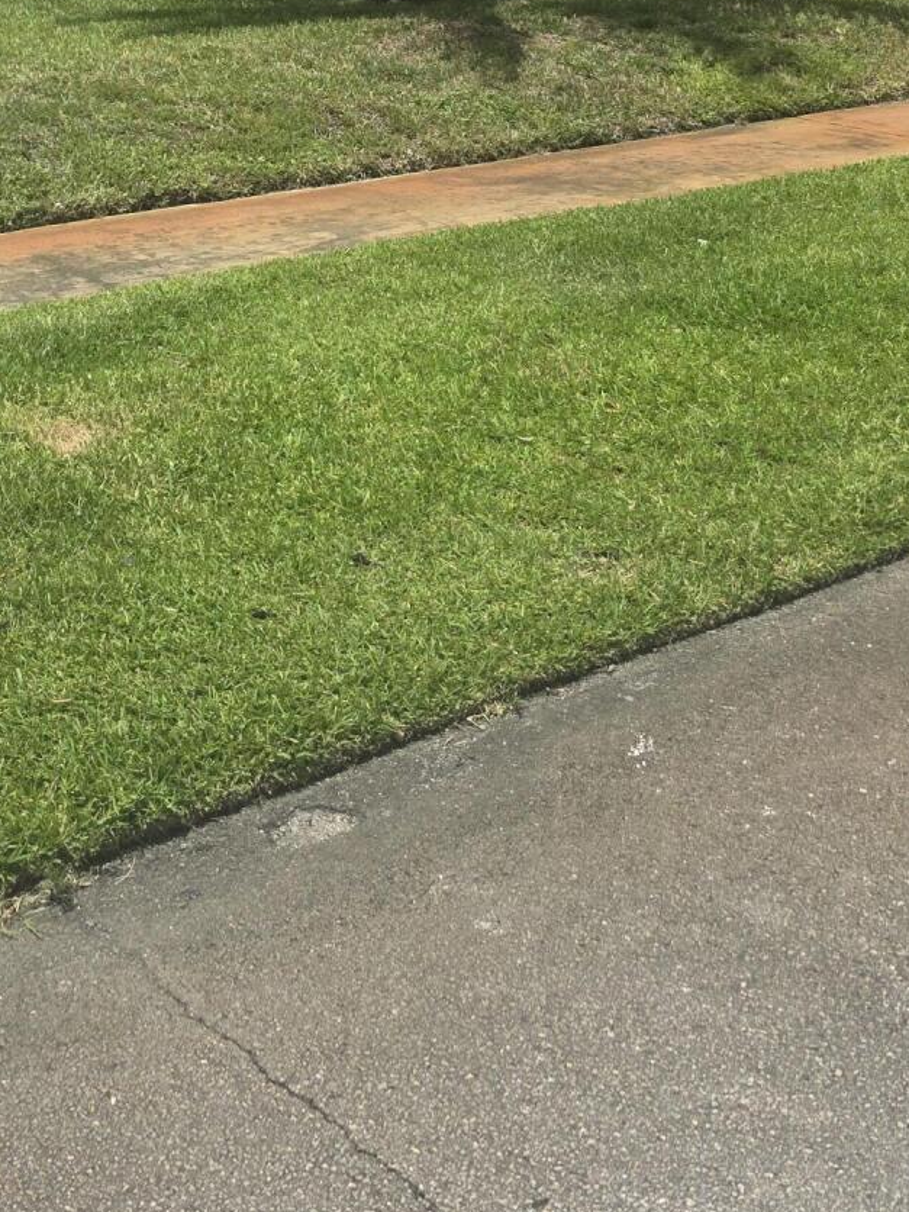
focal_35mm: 55
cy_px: 13
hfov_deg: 26.3
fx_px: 1926
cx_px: 248
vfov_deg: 32.3
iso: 64
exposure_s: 1/7944
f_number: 1.7
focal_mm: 6.3
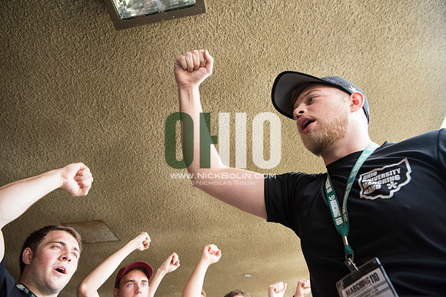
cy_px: 148
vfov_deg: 53.2
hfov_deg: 73.7
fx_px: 297
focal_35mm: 24
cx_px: 223
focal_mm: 24
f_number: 5
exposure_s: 1/320
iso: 2500
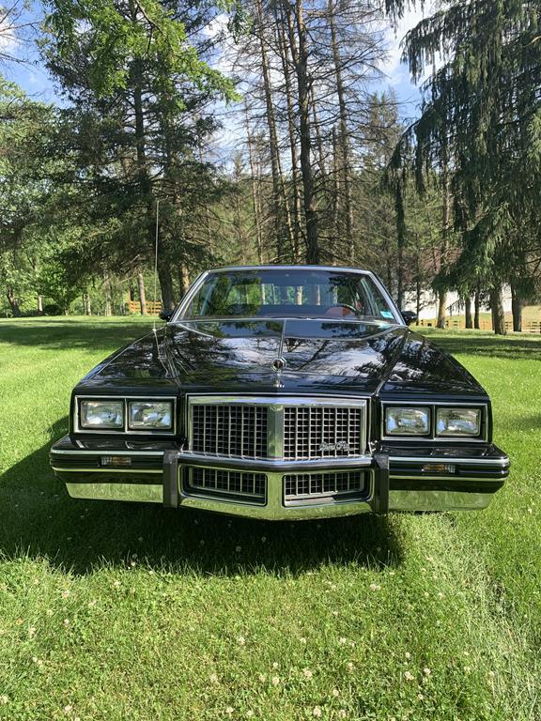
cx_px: 270
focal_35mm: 26
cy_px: 360
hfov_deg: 53.1
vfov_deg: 67.3
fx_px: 542
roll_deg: +4.0
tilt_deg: -6.1
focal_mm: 4.25
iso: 25
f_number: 1.8
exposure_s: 1/467
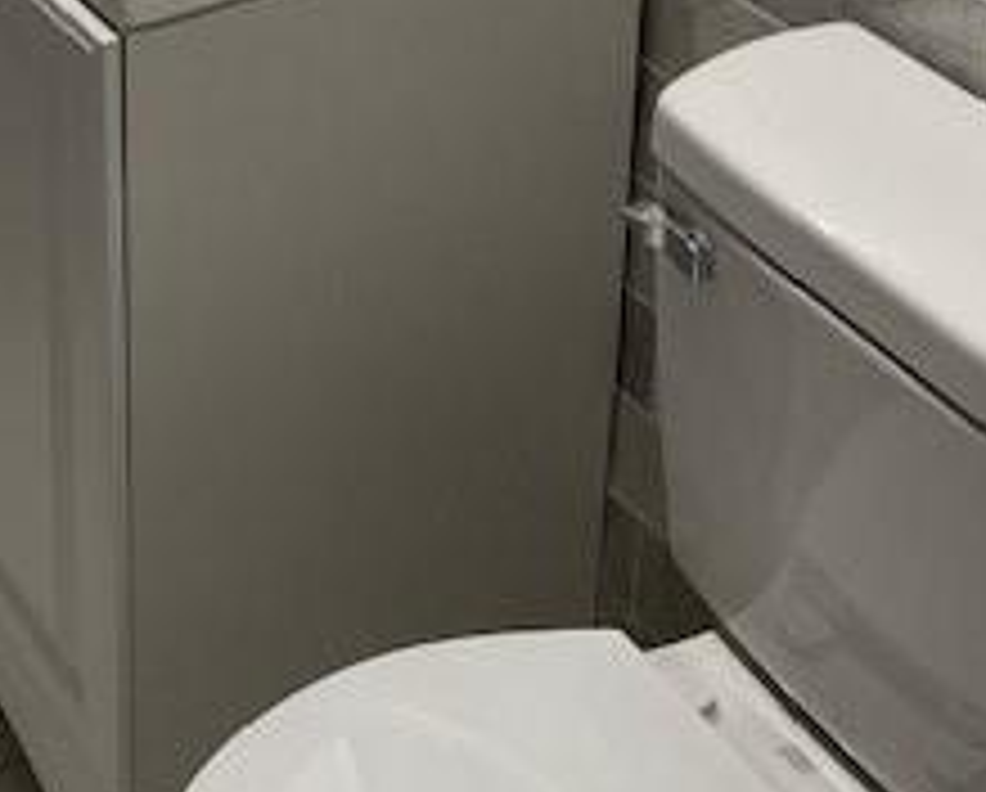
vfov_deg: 18.7
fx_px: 2163
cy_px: -342
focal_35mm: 74
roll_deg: -0.1
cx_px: 248
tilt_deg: -17.7
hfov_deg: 25.4
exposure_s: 1/120
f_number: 1.8
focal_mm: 4.25
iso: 80
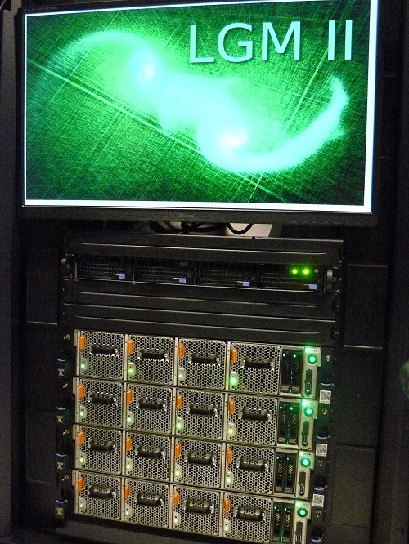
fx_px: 567
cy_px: 272
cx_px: 204
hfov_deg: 39.7
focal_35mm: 36
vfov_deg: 51.3
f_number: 2.8
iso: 800
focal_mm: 6
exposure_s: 1/10
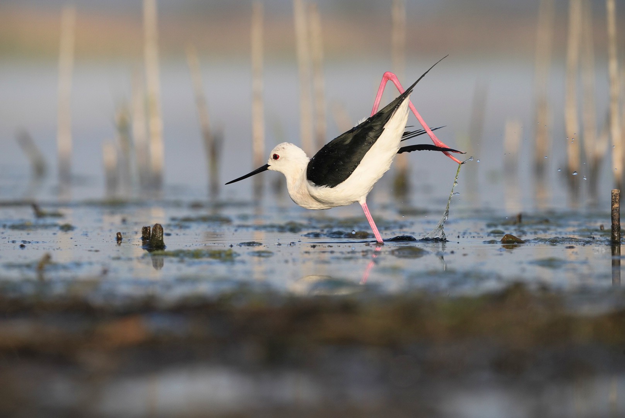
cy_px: 209
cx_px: 312
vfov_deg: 2.3
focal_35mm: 600
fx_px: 10424
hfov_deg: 3.4
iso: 640
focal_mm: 600
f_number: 10
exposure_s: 1/1600
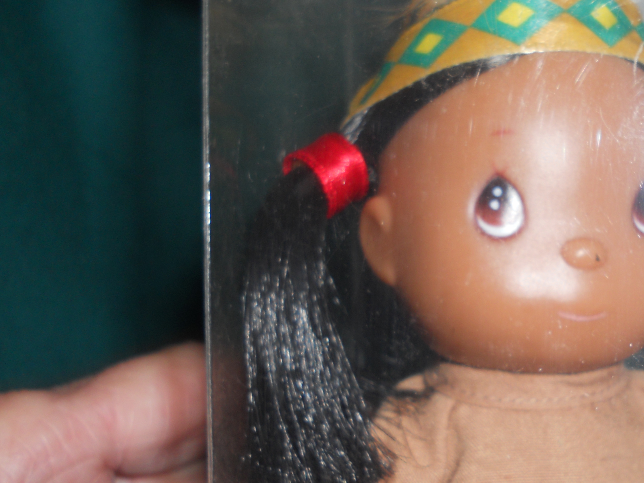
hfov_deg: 38.2
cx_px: 461
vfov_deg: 29.6
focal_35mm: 49
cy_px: 299
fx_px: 912
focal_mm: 5.8
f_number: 8.8
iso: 80
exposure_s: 1/25
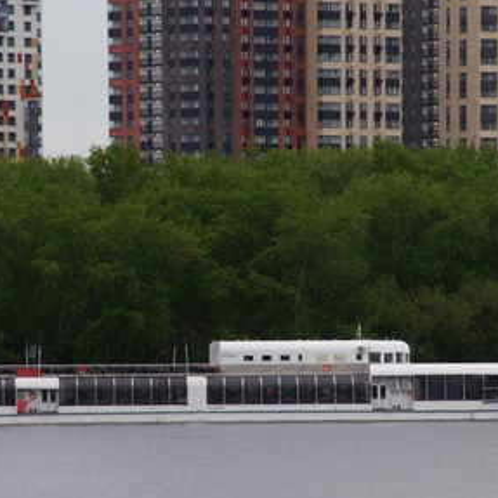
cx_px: 184
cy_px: 255
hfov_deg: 4.1
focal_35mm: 426
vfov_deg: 4.1
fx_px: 6934
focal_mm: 150
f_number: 6.3
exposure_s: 1/250
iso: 100
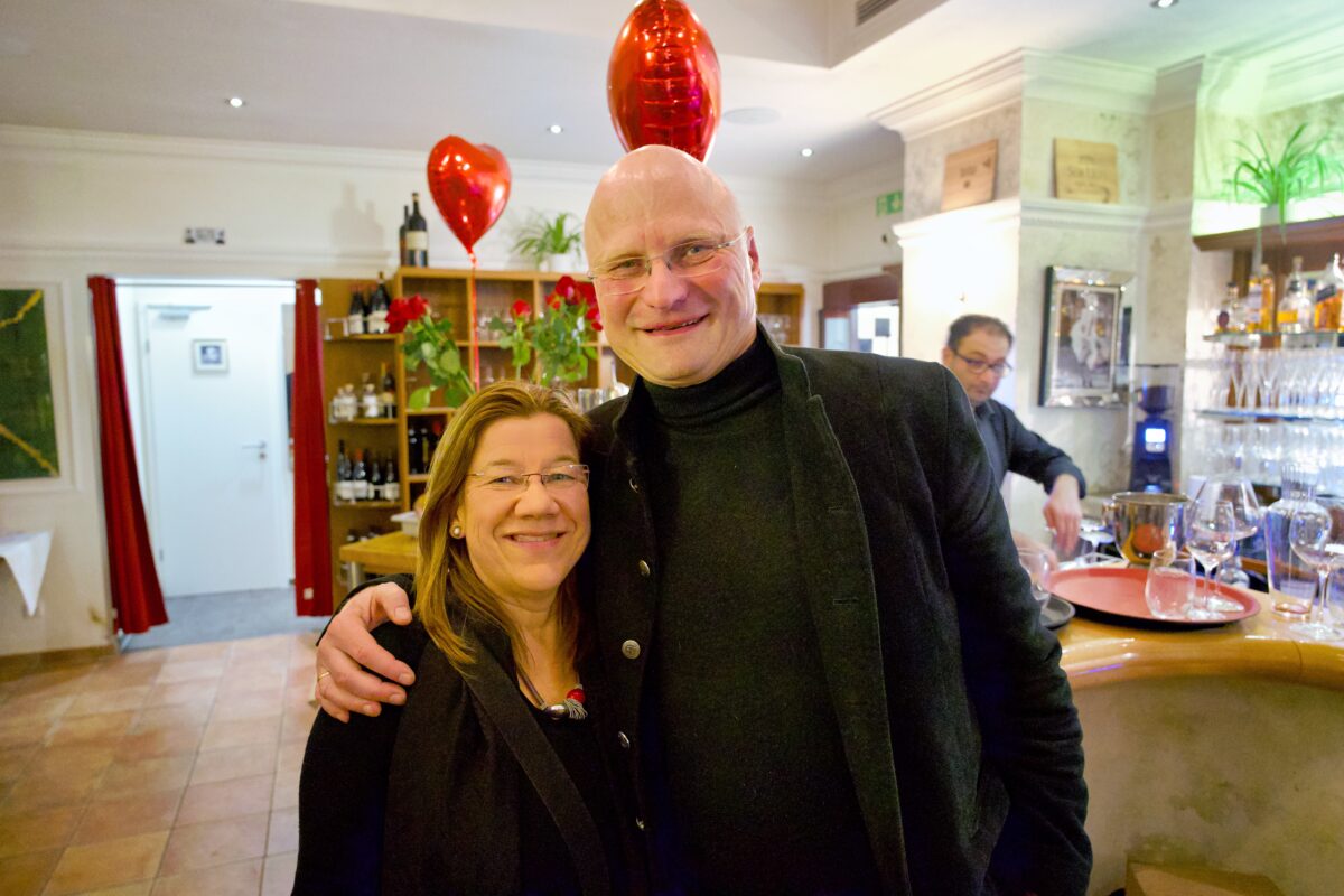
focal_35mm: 24
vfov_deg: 53.1
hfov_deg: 73.7
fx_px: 896
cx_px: 672
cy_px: 448
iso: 10000
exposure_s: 1/30
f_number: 4
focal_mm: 24
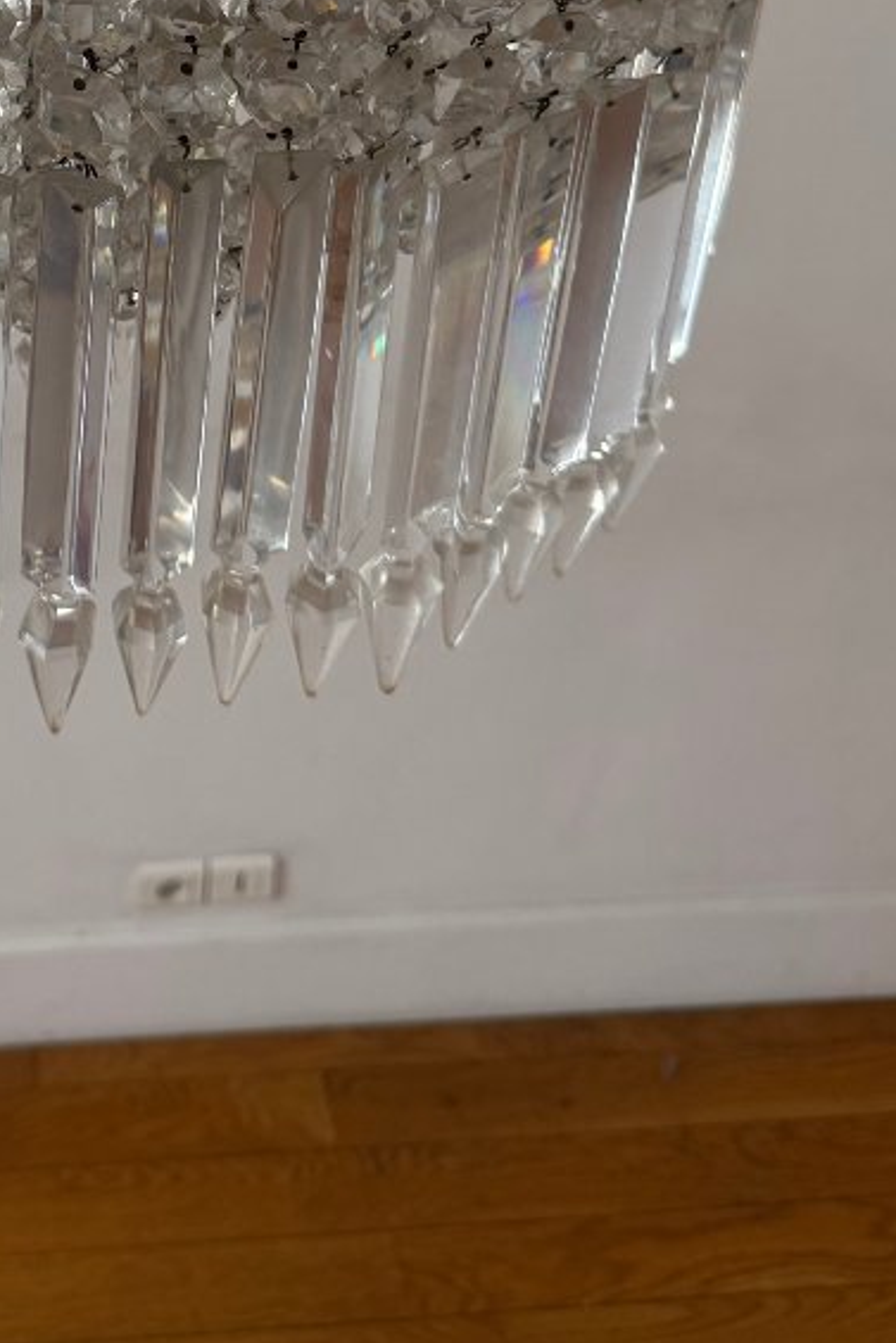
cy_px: -76
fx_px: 1977
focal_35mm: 53
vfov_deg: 33.5
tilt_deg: -26.7
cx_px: 38
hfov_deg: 24.6
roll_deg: -2.0
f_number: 1.78
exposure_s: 1/173
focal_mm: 6.76
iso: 160
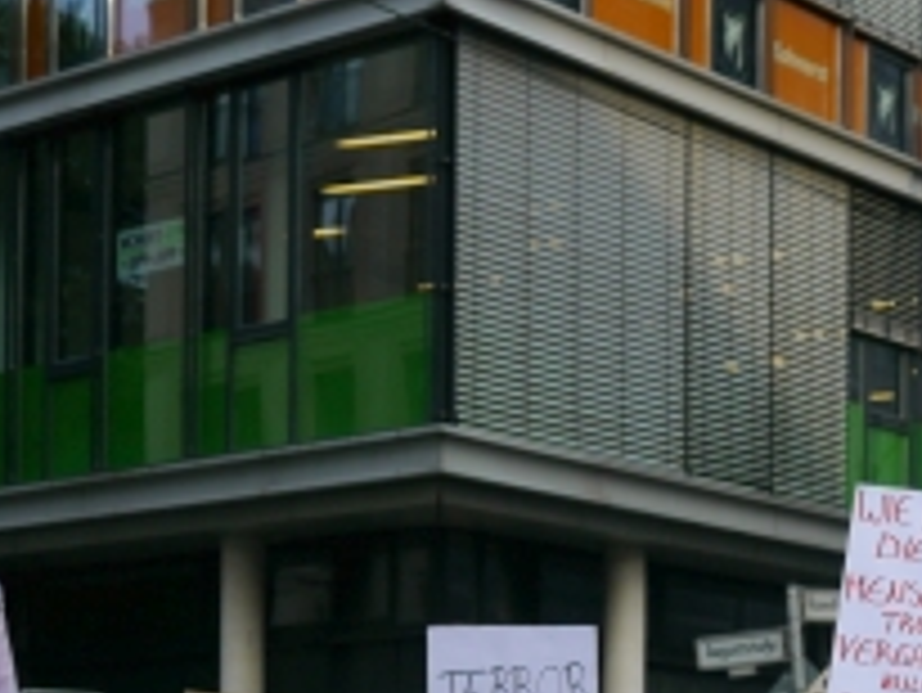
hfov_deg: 14.6
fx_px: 3491
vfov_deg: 11.1
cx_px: 1084
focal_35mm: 131
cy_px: 875
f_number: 2
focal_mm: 20
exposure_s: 1/1000
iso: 160
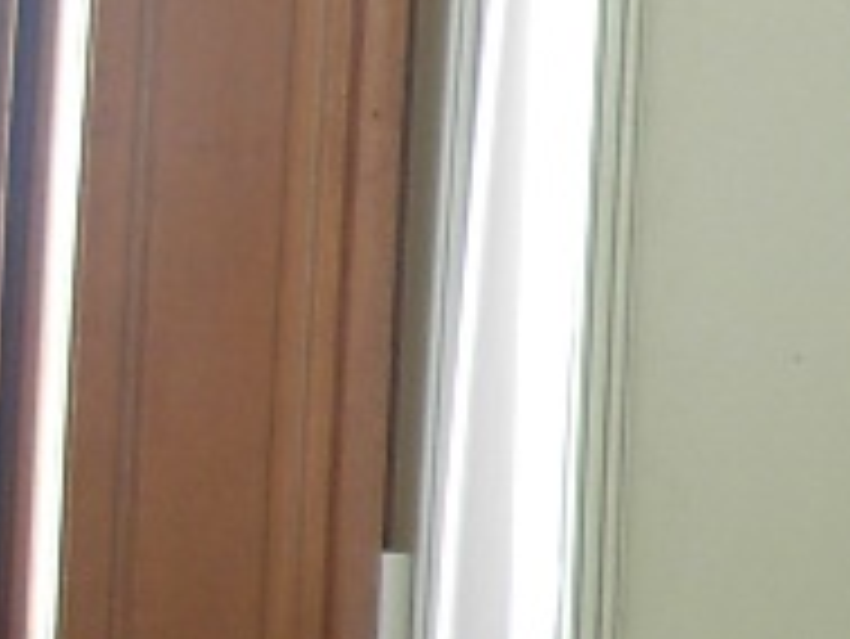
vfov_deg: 7.2
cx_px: 1853
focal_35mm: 206
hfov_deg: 8.9
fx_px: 5062
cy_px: 558
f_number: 2.9
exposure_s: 1/6.1
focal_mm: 6.3
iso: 79
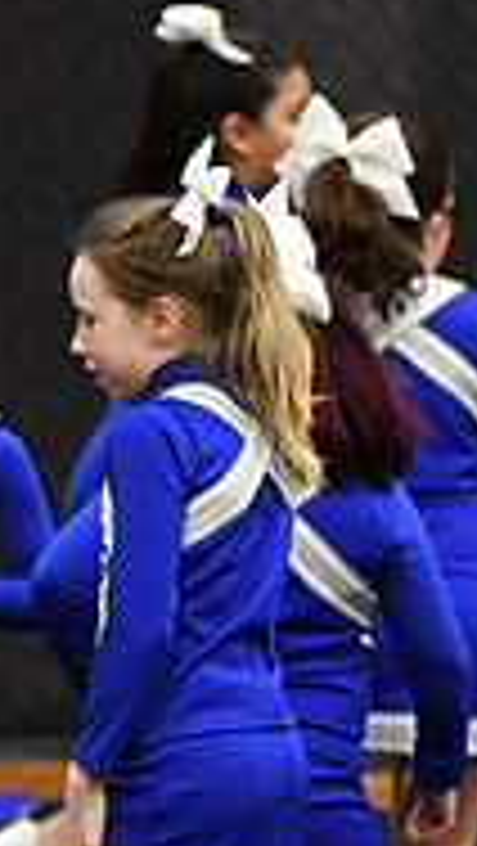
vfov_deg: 3.3
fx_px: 14679
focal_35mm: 654
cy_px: 551
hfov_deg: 1.9
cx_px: 1292
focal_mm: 135
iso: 5000
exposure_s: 1/800
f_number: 2.8
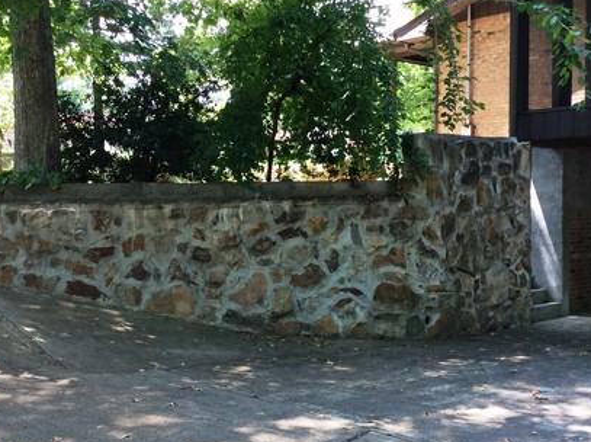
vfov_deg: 28.3
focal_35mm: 51
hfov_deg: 37.5
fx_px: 869
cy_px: 289
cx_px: 267
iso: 50
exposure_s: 1/120
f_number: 2.4
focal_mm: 3.3
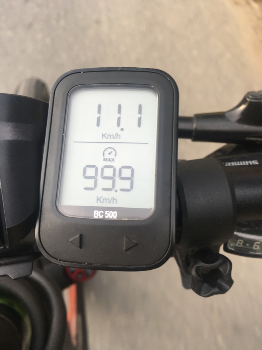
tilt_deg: -65.4
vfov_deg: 61.7
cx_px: 131
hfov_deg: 48.2
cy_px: 175
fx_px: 293
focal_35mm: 29
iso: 40
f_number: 2.2
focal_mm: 4.15
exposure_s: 1/100
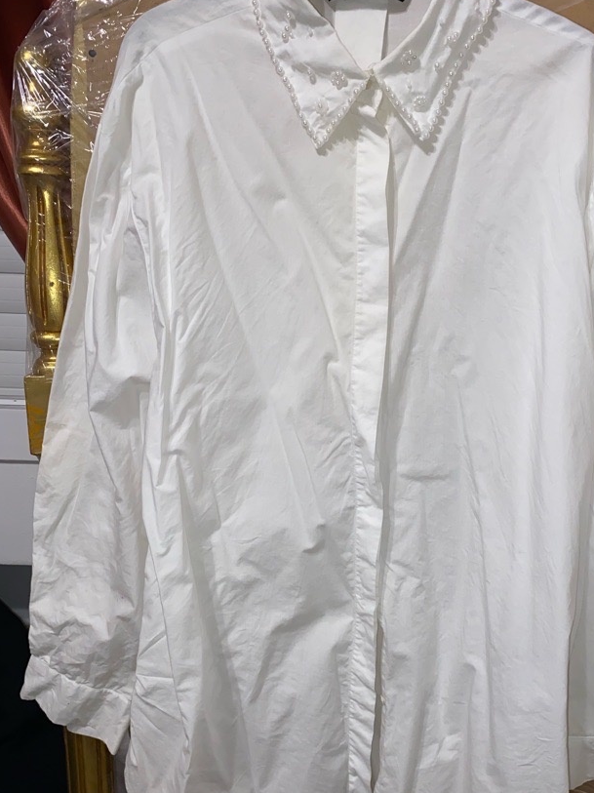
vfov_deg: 56.7
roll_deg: -2.2
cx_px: 346
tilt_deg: -13.6
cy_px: 446
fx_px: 733
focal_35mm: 32
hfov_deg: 44.0
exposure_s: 1/17
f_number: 1.8
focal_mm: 4.25
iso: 50
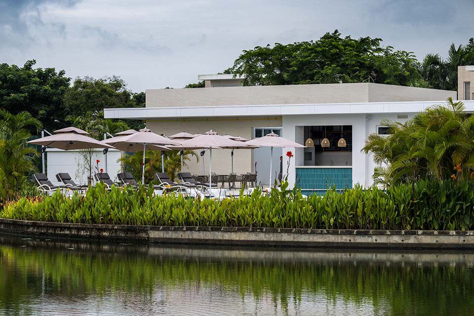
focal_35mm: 120
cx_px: 237
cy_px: 158
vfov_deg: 11.4
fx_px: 1580
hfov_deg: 17.1
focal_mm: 120
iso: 250
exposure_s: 1/500
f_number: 9
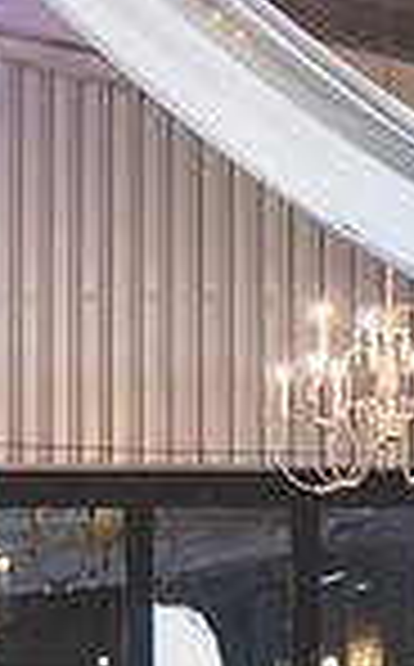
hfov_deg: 4.5
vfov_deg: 7.4
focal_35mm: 282
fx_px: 5111
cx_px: -818
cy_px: 722
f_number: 2.8
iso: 1600
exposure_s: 1/200
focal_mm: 70
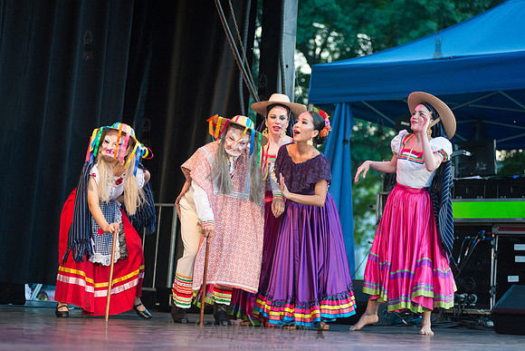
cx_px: 262
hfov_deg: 22.1
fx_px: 1342
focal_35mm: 92
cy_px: 176
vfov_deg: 14.9
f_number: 2.8
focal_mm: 92
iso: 4000
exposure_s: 1/800
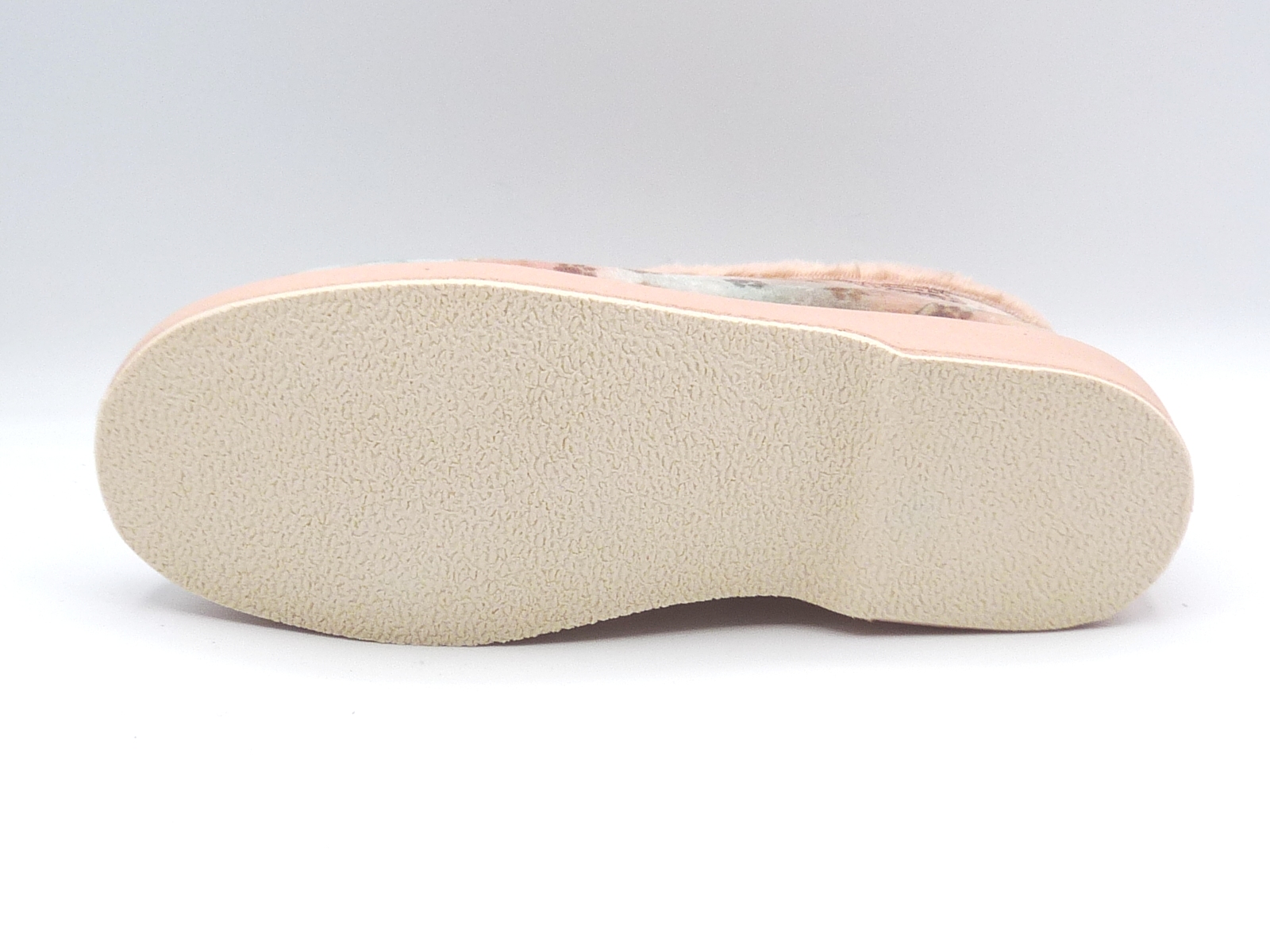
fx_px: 1761
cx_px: 635
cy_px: 476
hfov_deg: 39.7
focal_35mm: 48
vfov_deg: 30.3
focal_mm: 4.8
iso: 100
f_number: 5
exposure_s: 1/200
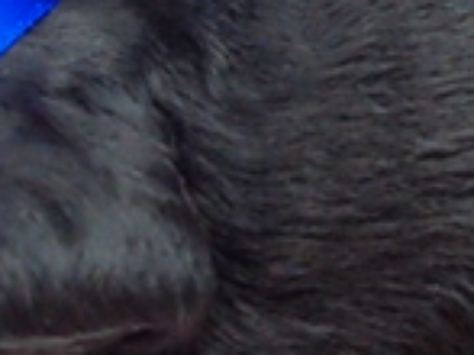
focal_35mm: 109
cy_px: 155
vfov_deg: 13.6
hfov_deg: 17.8
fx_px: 1491
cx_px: 61
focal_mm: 4.5
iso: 400
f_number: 2
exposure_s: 1/80
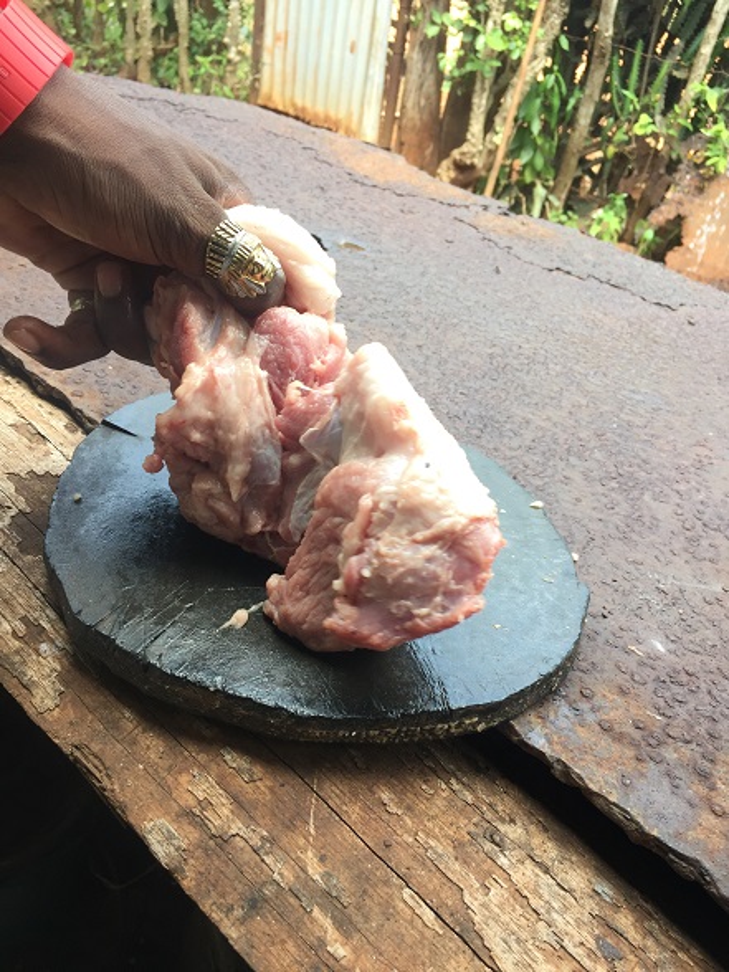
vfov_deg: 61.7
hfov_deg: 48.2
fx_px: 814
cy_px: 486
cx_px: 364
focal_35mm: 29
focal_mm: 4.15
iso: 40
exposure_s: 1/120
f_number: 2.2
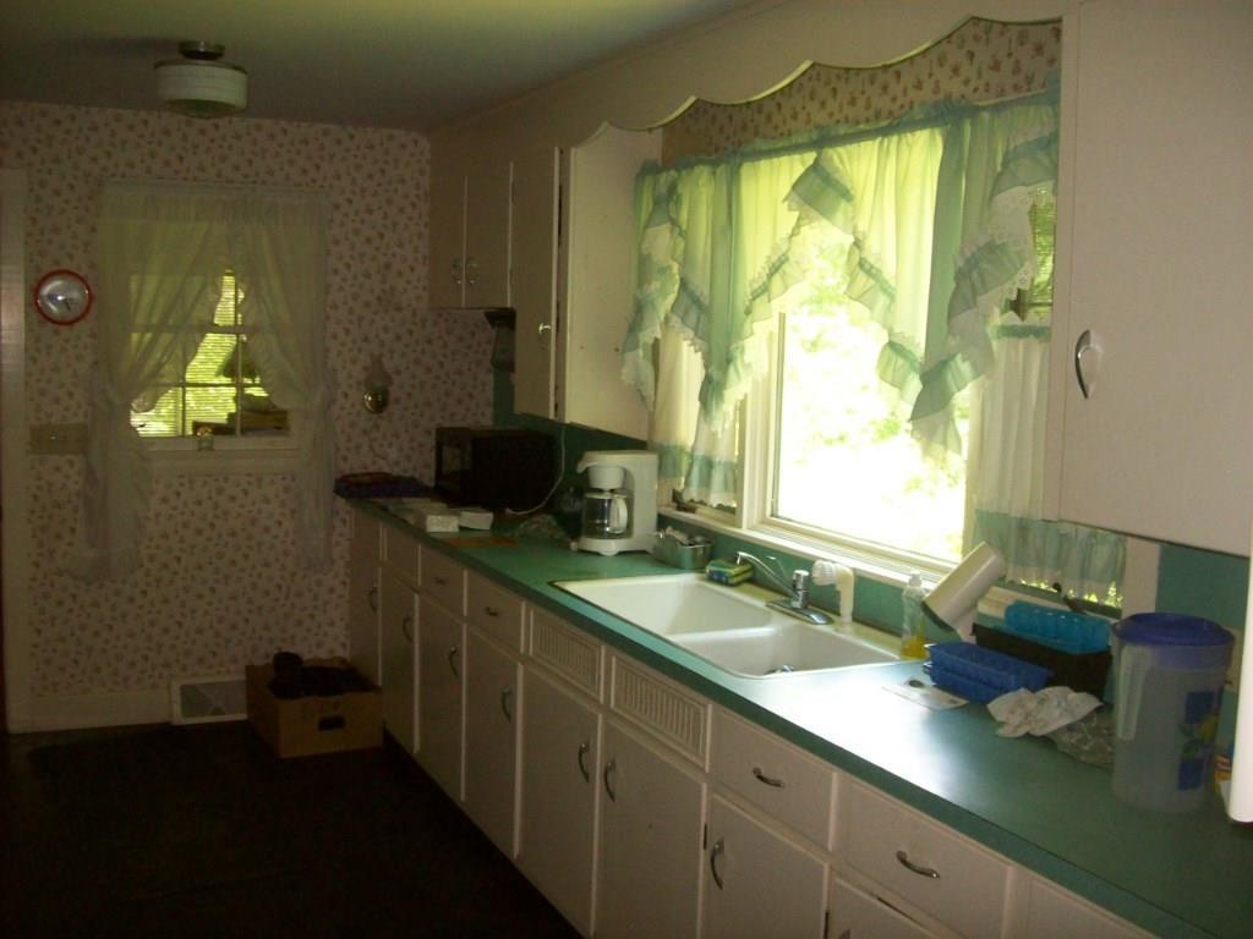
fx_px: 1303
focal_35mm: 36
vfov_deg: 39.7
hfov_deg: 51.4
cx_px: 626
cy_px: 470
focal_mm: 6
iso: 200
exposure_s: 1/64
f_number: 2.7
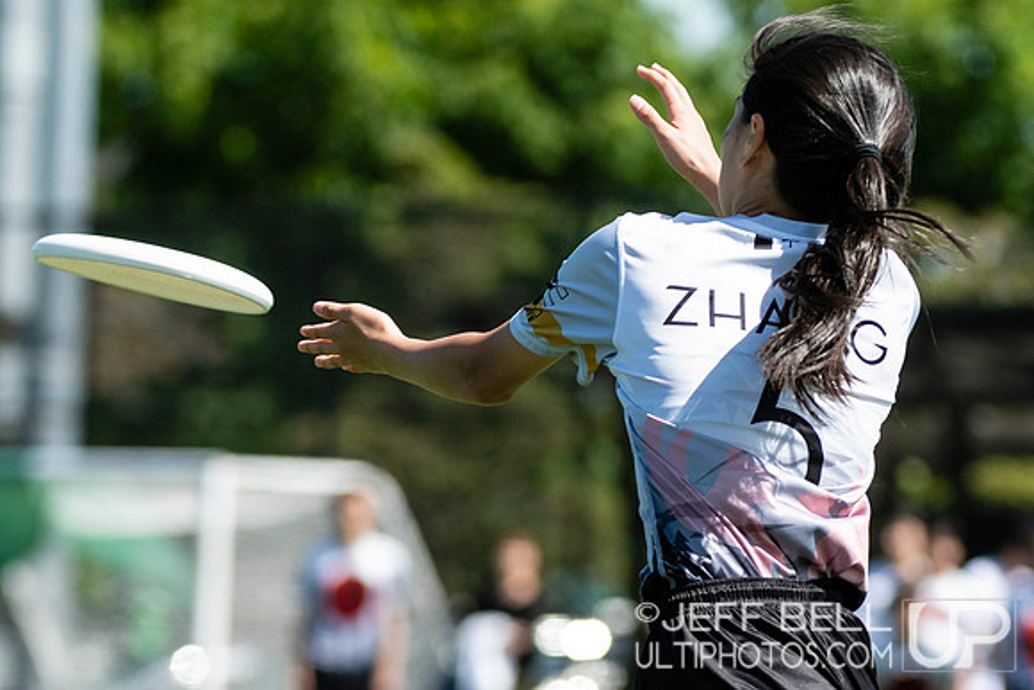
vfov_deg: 2.8
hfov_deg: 4.1
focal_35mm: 498
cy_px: 573
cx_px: 535
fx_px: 14319
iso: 250
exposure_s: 1/1600
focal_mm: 200
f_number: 4
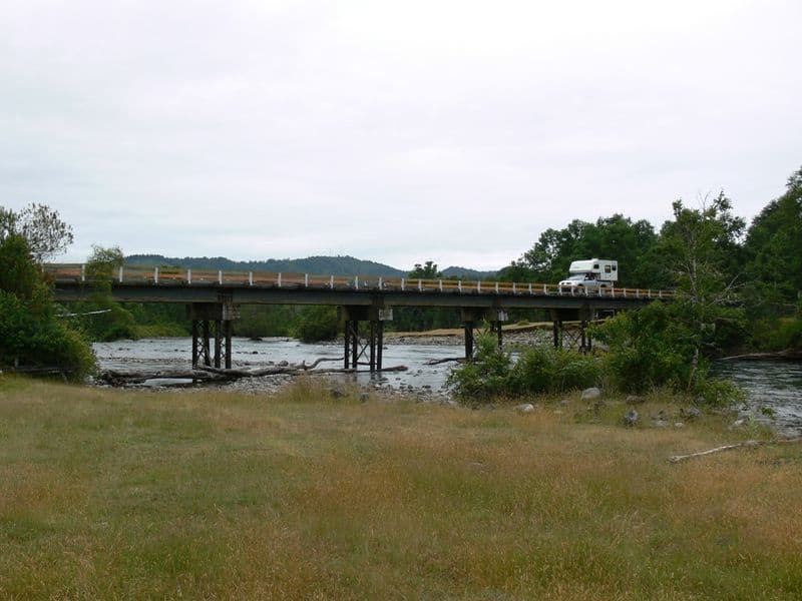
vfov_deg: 40.7
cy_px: 300
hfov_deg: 52.6
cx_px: 401
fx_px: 811
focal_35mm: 35
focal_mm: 7.4
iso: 80
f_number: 4
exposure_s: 1/100
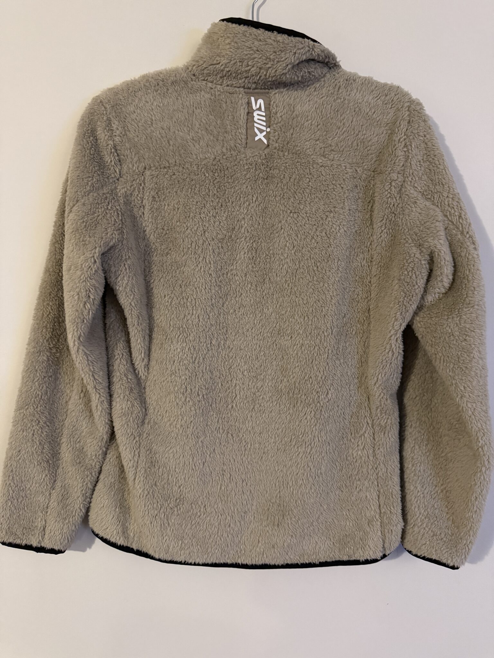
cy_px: 329
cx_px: 247
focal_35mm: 24
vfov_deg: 71.6
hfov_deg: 56.8
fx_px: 457
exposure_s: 1/40
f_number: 1.78
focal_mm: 6.76
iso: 1000
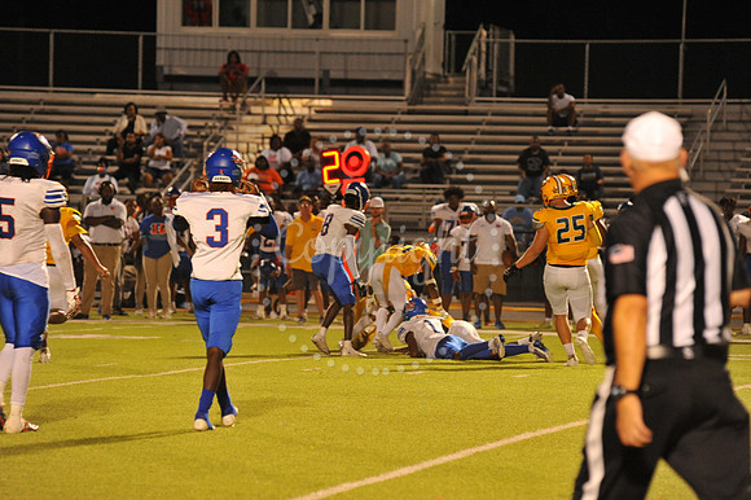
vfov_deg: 6.9
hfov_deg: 10.3
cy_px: 250
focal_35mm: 200
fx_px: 4170
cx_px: 376
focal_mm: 200
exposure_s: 1/160
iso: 3200
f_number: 5
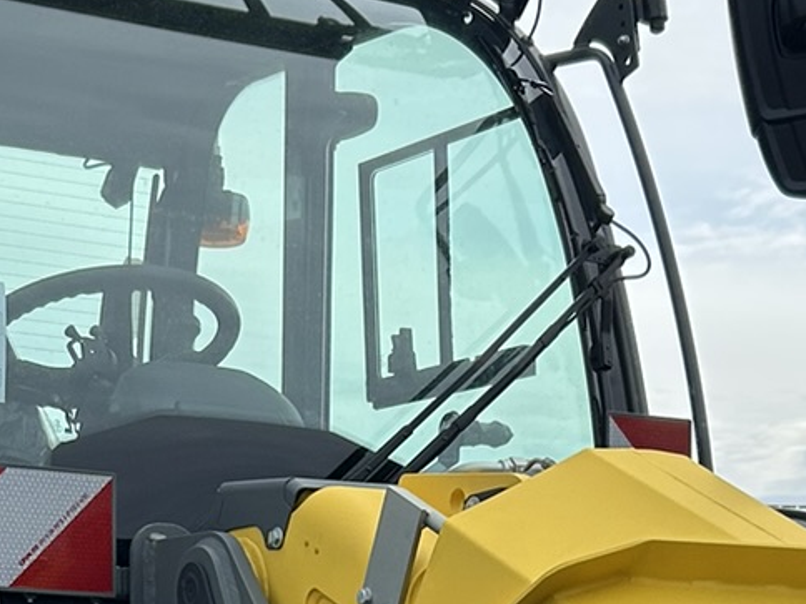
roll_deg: -2.4
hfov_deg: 17.9
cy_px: 990
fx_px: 2561
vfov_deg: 12.6
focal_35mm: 110
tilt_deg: -5.3
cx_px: 421
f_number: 1.5
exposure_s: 1/2165
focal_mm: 5.7
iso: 50
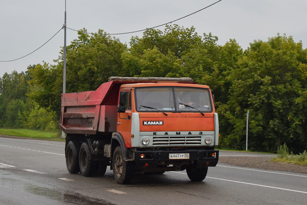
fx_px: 588
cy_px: 102
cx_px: 154
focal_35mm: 69
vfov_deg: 19.7
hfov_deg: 29.2
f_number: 7.1
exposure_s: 1/800
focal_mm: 46
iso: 800
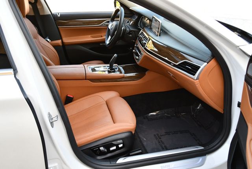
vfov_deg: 36.9
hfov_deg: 53.1
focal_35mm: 36
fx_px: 252
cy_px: 84
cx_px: 126
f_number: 3.5
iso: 450
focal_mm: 18
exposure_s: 1/250
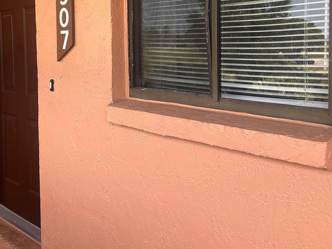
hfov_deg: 45.6
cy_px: 60
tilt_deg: -4.6
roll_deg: +1.3
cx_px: 95
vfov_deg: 35.1
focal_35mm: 40
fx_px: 384
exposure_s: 1/458
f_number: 1.5
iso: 50
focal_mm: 5.7
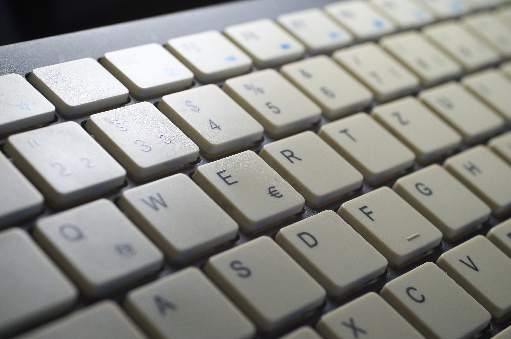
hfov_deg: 27.0
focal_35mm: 75
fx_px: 1062
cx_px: 256
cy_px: 170
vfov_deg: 18.1
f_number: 5.6
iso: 400
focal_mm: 50
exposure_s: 1/20
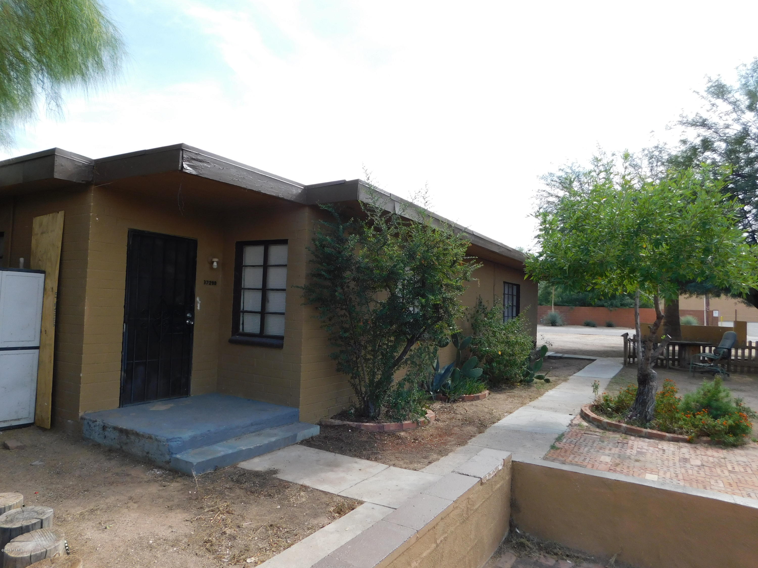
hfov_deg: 73.9
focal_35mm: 23
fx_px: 504
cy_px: 284
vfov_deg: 58.9
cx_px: 379
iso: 125
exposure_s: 1/800
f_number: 3
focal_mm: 4
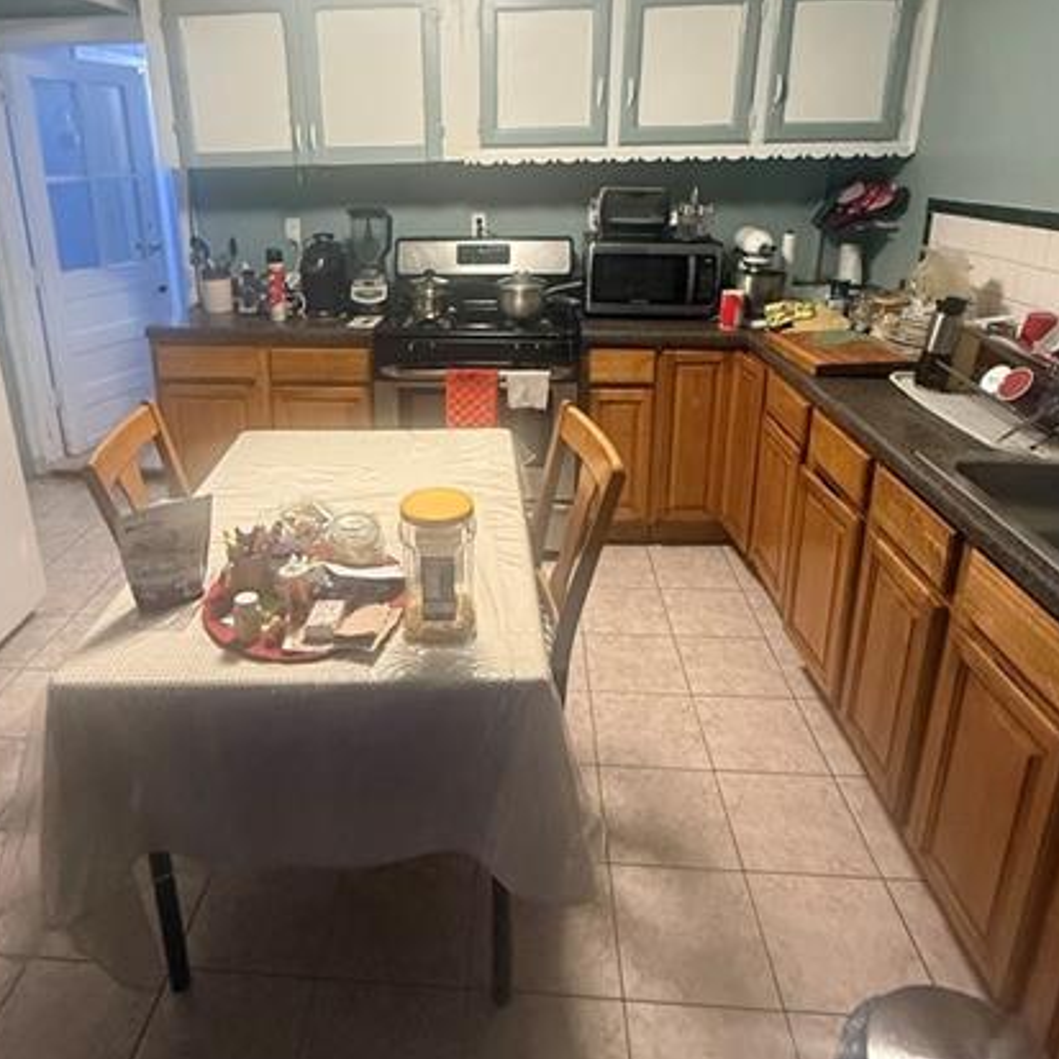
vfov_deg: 66.3
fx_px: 796
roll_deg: +0.2
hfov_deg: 67.0
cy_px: 403
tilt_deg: -17.9
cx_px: 456
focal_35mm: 23
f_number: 2.2
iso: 640
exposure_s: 1/60
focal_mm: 2.22
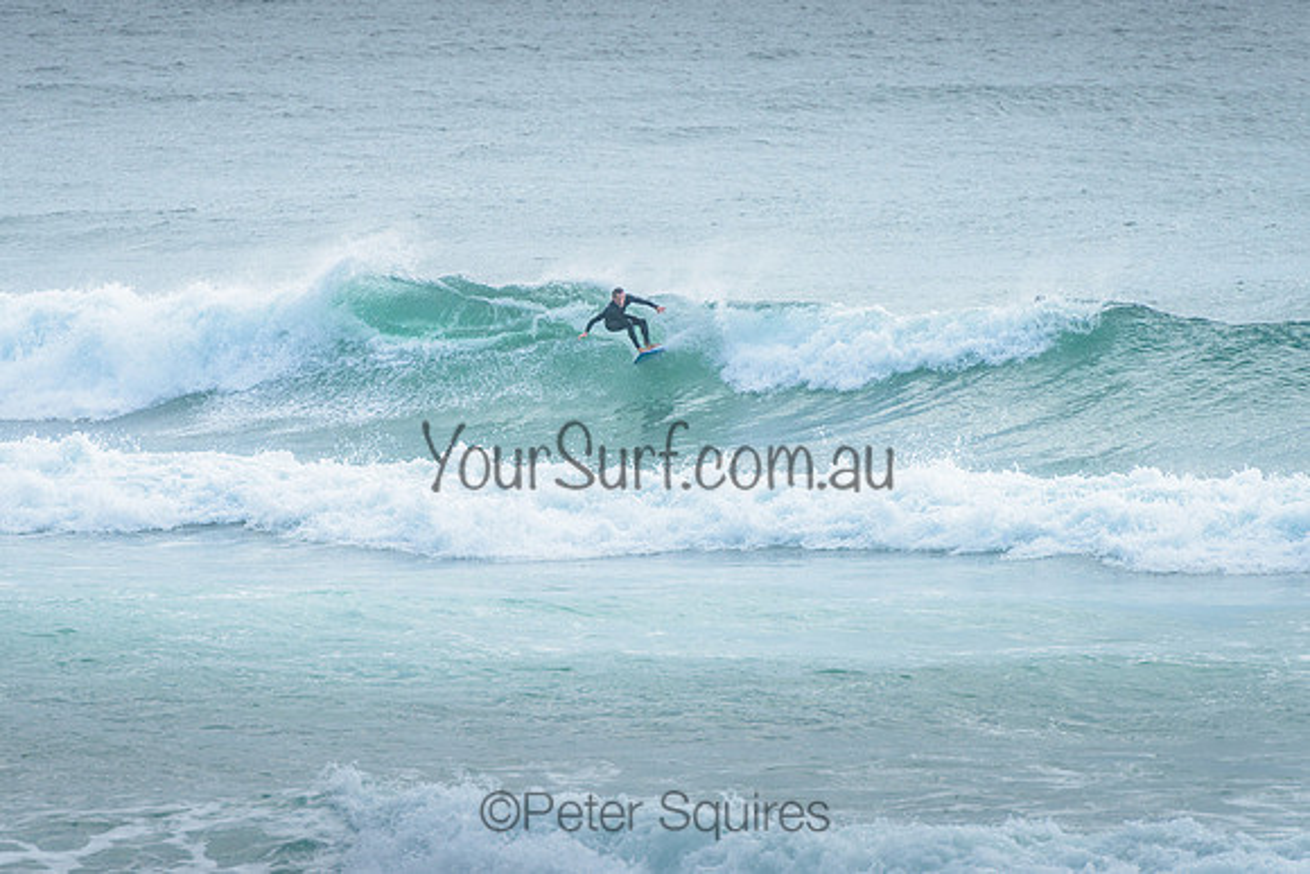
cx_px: 631
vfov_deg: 2.8
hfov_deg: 4.2
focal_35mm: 490
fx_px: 17850
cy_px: 367
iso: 400
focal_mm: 400
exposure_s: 1/1600
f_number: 8
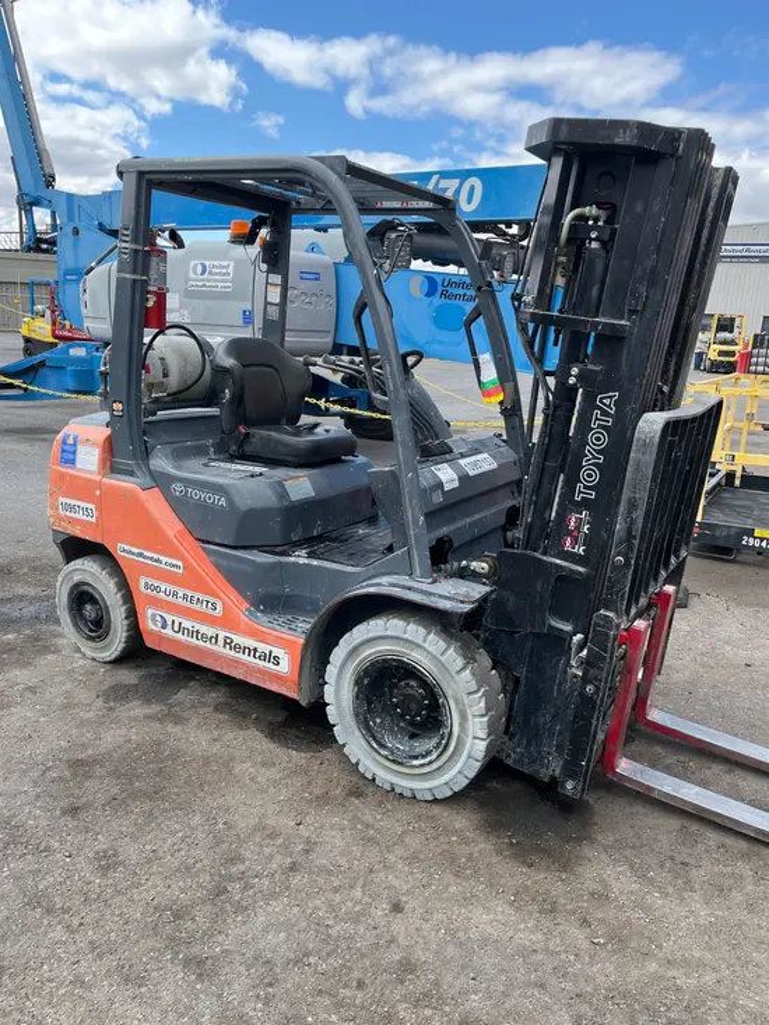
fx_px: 770
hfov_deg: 53.1
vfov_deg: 67.3
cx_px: 384
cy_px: 512
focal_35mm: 26
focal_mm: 5.1
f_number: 1.6
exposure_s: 1/1056
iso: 50
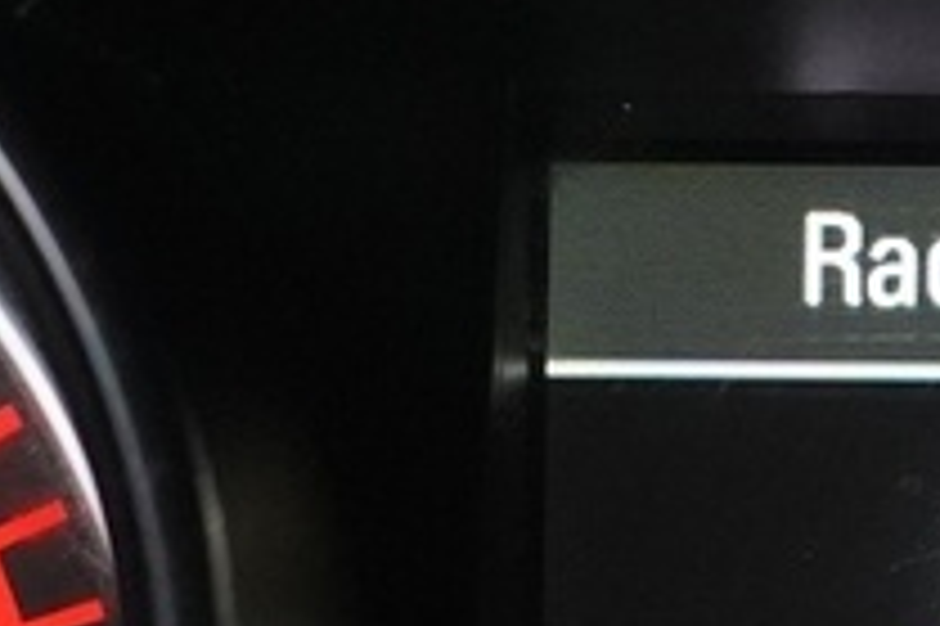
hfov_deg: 4.1
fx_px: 13149
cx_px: 936
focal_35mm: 504
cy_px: 734
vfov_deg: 2.7
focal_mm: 65
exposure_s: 1/40
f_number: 5.6
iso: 5000
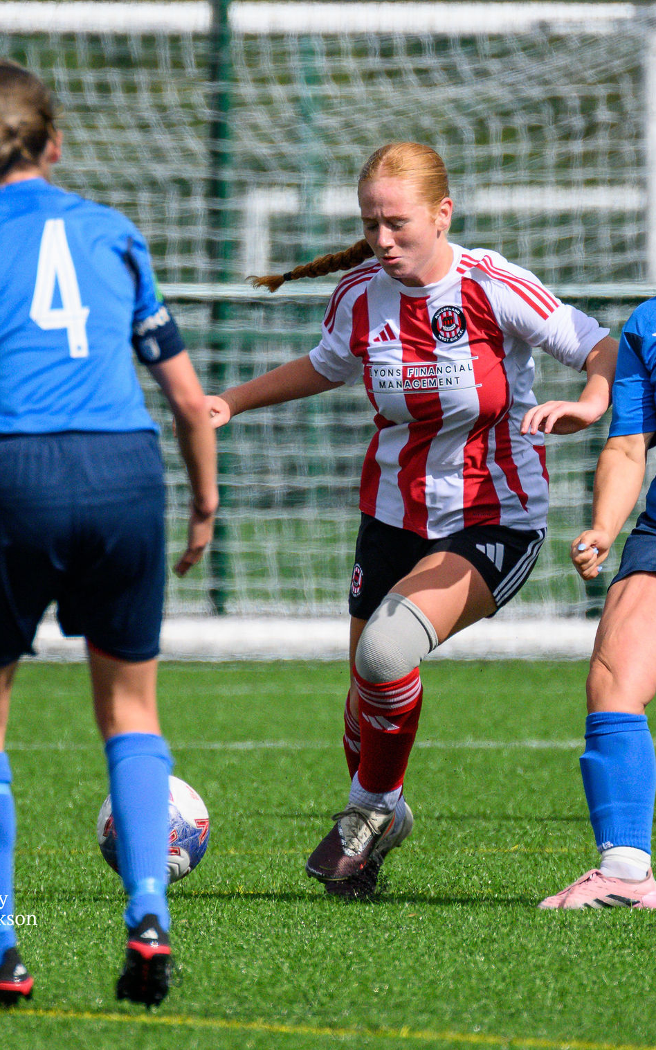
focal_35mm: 1083
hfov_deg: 1.2
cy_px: 253
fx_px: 30967
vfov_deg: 1.9
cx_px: 307
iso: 720
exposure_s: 1/5000
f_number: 5.6
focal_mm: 400
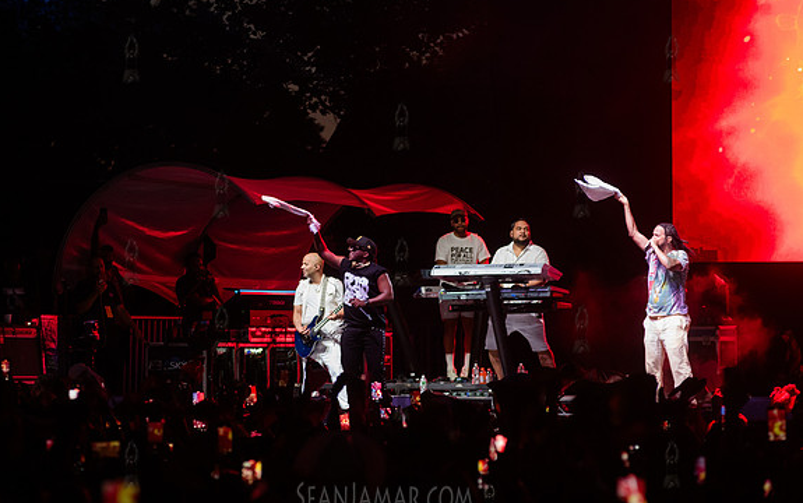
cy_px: 261
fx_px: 3503
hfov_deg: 13.1
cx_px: 401
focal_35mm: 160
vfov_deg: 8.2
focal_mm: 155
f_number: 4
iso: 4000
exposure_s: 1/400
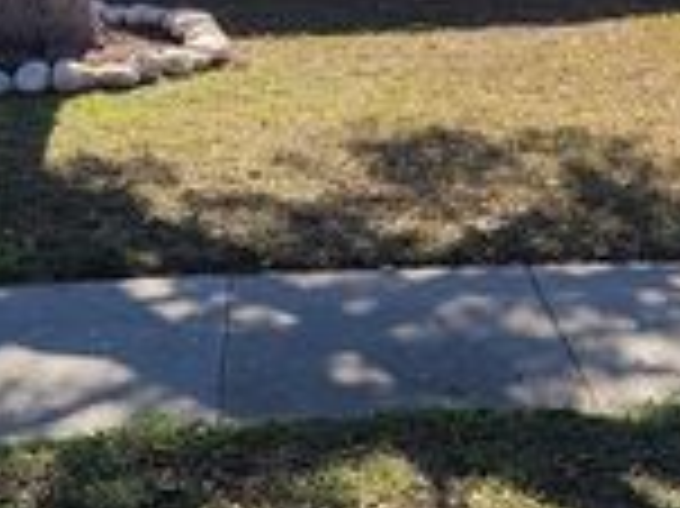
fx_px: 1688
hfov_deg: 22.8
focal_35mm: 86
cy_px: -258
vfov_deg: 15.7
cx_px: 315
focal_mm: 5.4
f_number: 1.8
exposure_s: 1/1623
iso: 40
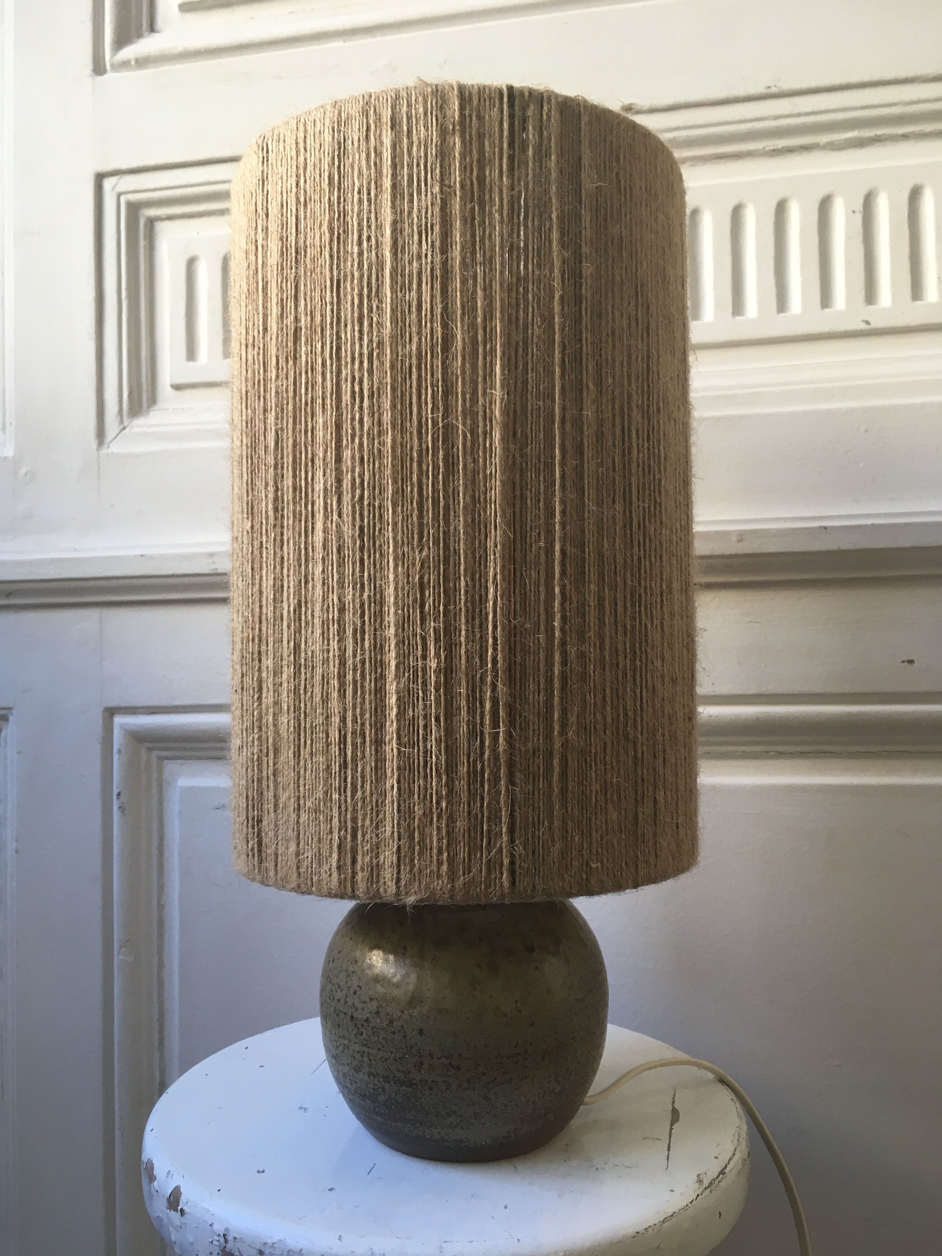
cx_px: 471
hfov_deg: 48.2
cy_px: 628
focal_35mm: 29
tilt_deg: -5.1
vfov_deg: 61.7
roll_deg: +1.1
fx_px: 1052
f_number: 2.2
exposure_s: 1/33
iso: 32
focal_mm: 4.15
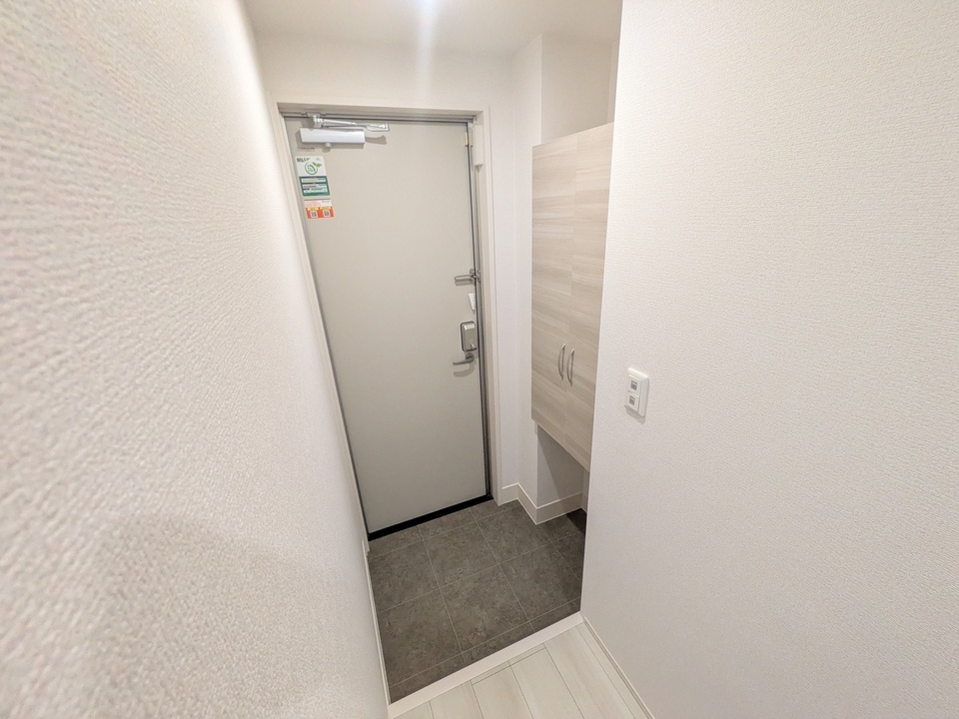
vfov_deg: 85.7
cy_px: 360
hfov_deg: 102.1
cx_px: 480
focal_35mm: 14
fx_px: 388
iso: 474
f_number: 2.2
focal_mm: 1.83
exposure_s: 1/100
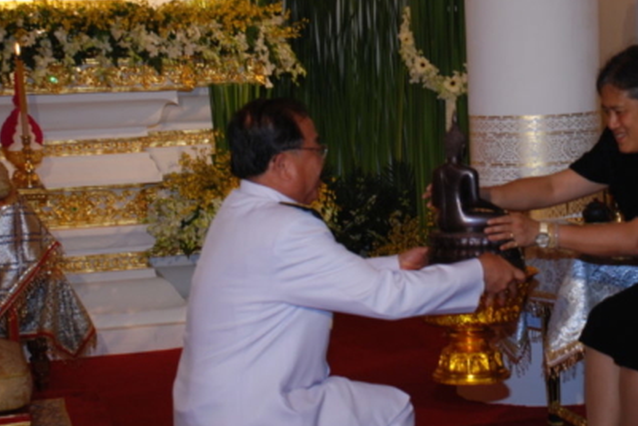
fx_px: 1614
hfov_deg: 22.3
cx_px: 434
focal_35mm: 91
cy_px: 199
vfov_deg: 15.0
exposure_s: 1/50
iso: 400
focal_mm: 38
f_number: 4.5
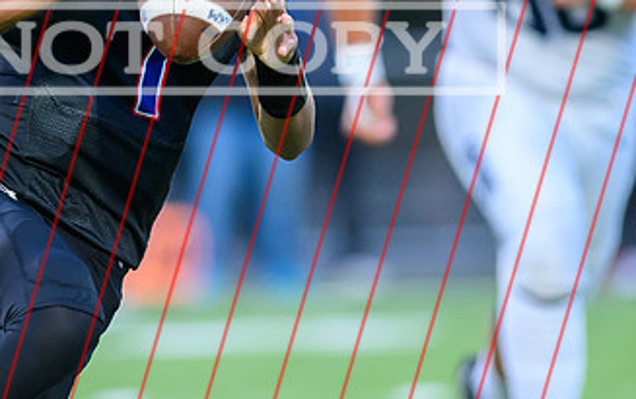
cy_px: 0
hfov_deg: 3.0
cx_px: 224
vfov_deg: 1.9
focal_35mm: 696
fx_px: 12074
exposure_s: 1/1250
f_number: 2.8
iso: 5000
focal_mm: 300
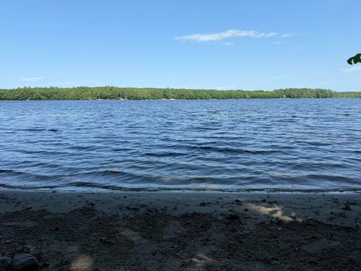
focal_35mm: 24
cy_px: 136
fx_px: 250
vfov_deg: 56.8
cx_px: 180
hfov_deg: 71.6
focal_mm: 6.76
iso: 80
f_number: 1.78
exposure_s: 1/3425
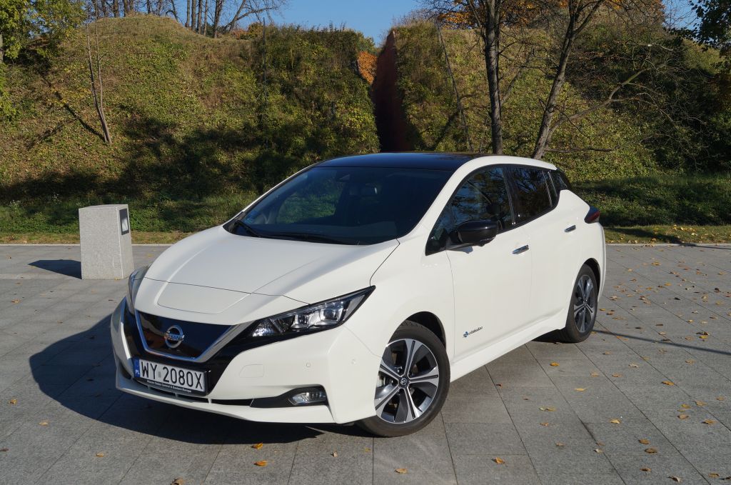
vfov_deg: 31.8
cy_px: 242
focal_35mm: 42
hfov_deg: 46.5
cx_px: 366
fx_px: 851
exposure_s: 1/640
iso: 100
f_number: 8
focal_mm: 28
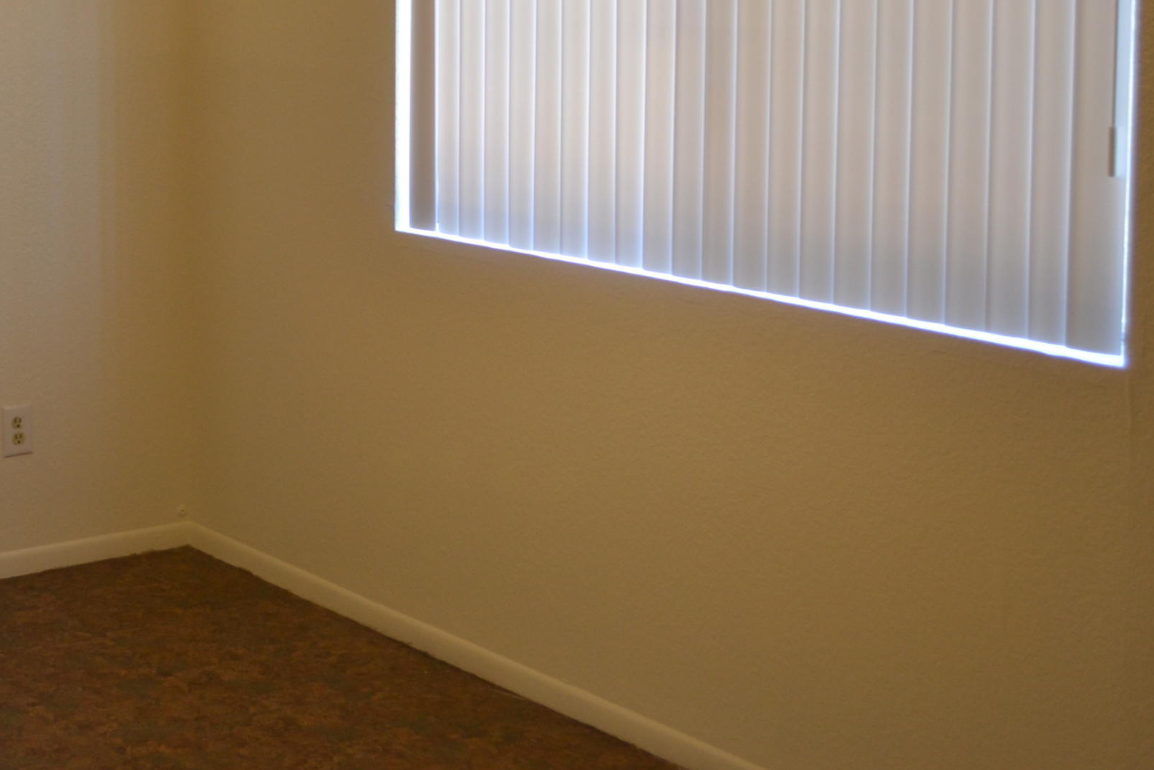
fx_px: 2148
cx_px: 262
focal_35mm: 67
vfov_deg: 19.9
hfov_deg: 29.5
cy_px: 81
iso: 400
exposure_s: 1/60
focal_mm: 24
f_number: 4
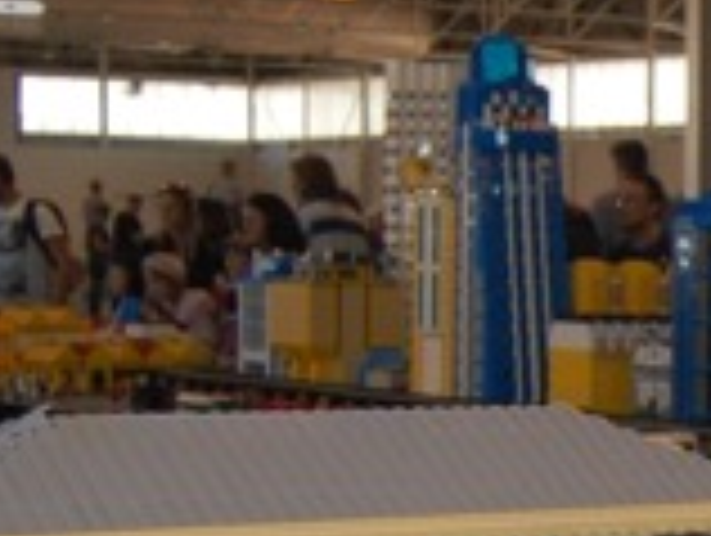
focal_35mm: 138
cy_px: 581
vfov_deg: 10.6
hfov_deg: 12.9
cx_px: 1292
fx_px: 2848
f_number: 3.5
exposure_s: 1/60
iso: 400
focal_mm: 19
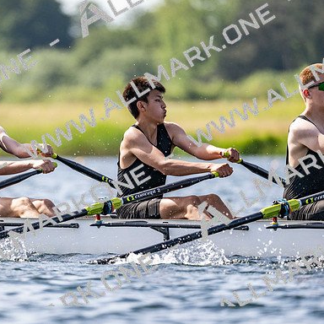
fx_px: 5432
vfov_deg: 3.4
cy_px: 162
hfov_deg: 3.4
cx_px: 126
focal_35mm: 513
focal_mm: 400
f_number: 4.5
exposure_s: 1/2500
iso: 320
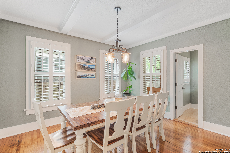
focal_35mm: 16
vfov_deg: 73.8
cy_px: 76
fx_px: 102
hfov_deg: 96.7
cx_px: 115
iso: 500
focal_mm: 16
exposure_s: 1/3
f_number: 8
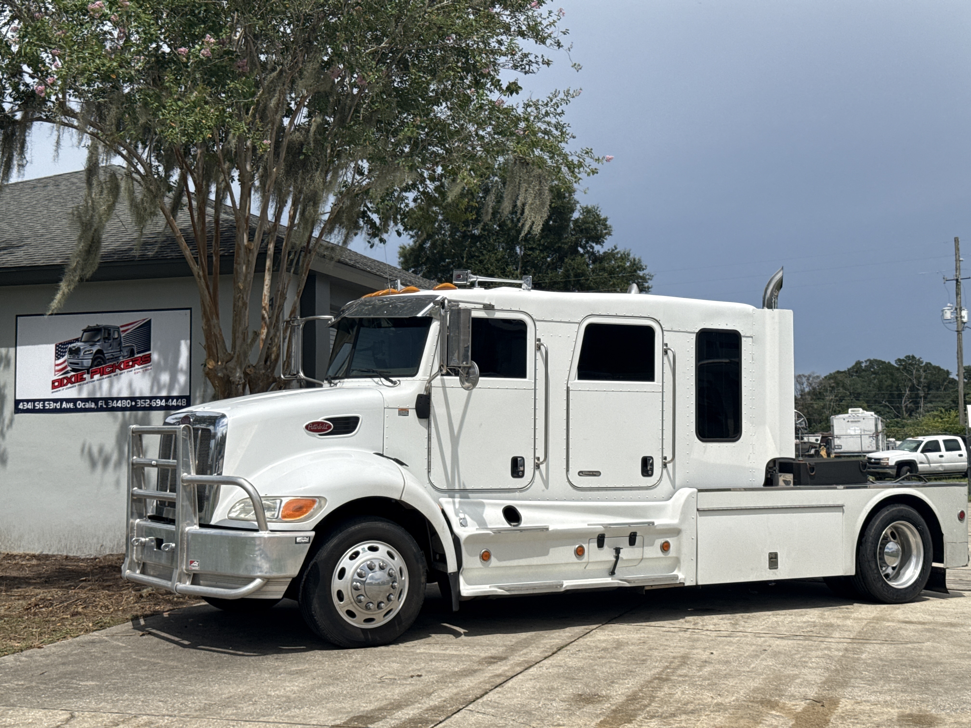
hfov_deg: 39.7
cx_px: 486
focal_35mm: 48
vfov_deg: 30.3
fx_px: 1346
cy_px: 364
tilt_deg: +5.4
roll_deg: -0.7
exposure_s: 1/11364
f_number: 1.78
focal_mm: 6.76
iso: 80
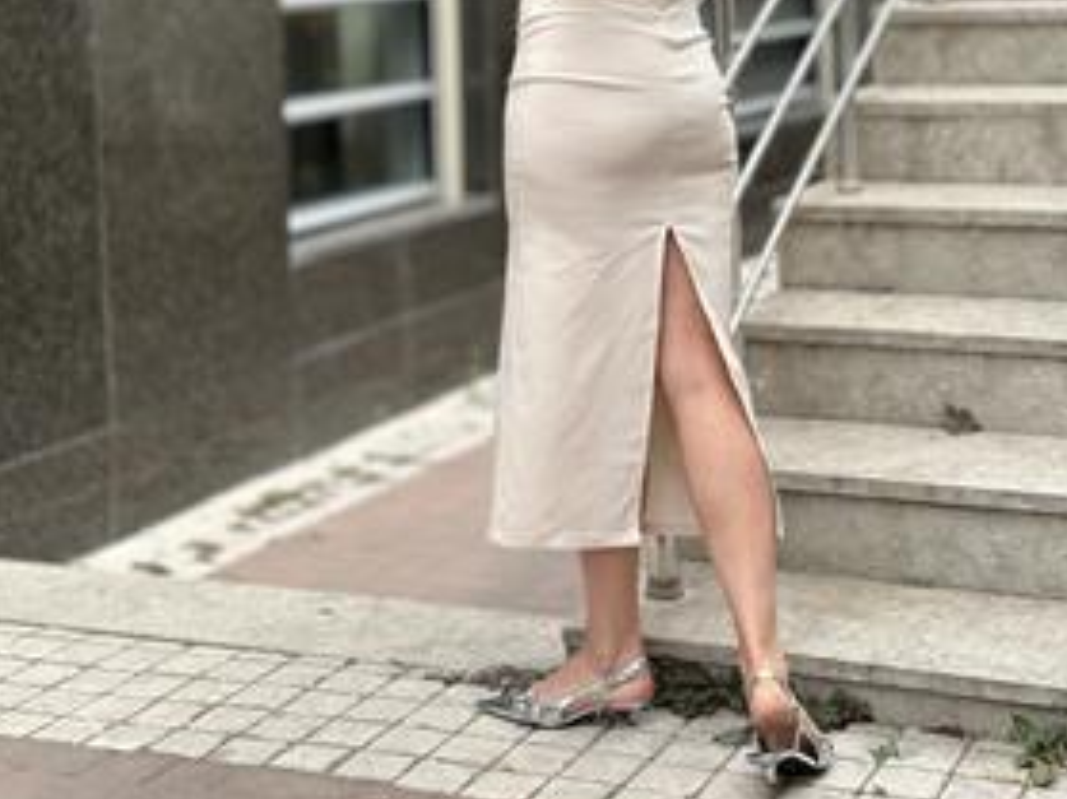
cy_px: 94
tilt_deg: -5.5
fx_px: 2188
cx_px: 574
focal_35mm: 71
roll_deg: +1.0
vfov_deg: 20.3
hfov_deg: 27.4
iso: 80
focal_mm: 6.86
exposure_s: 1/1376
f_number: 1.78
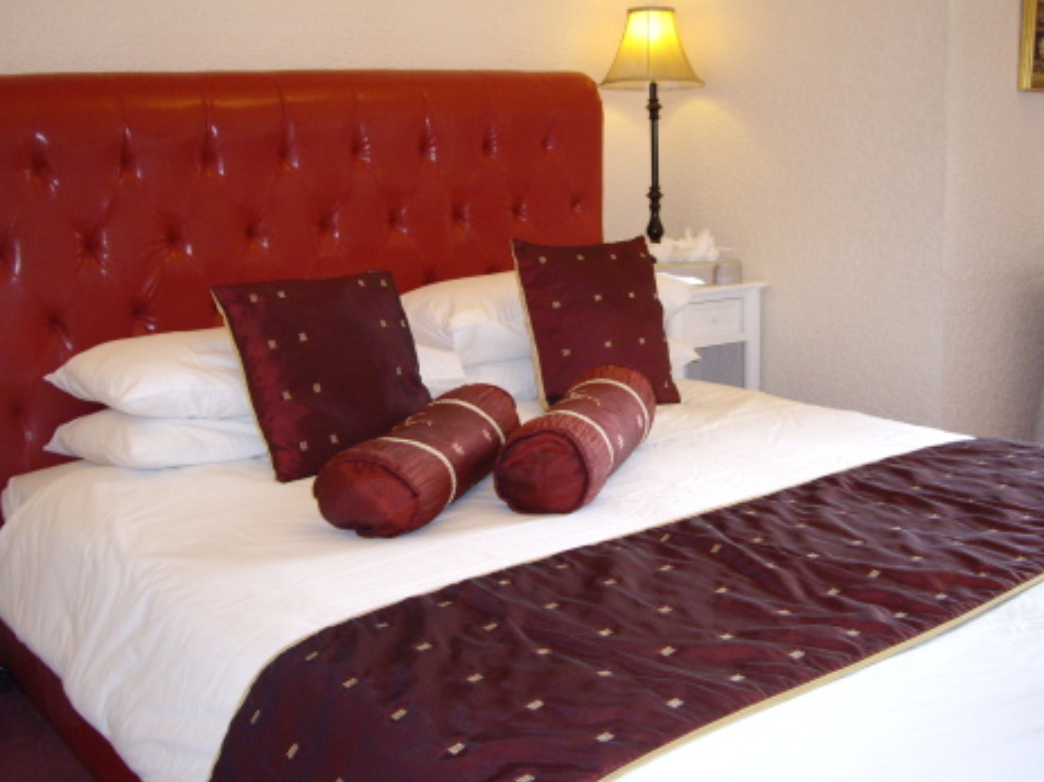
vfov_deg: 34.3
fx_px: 1266
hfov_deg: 44.8
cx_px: 555
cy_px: 376
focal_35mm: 42
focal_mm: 7.9
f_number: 2.8
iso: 400
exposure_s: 1/60
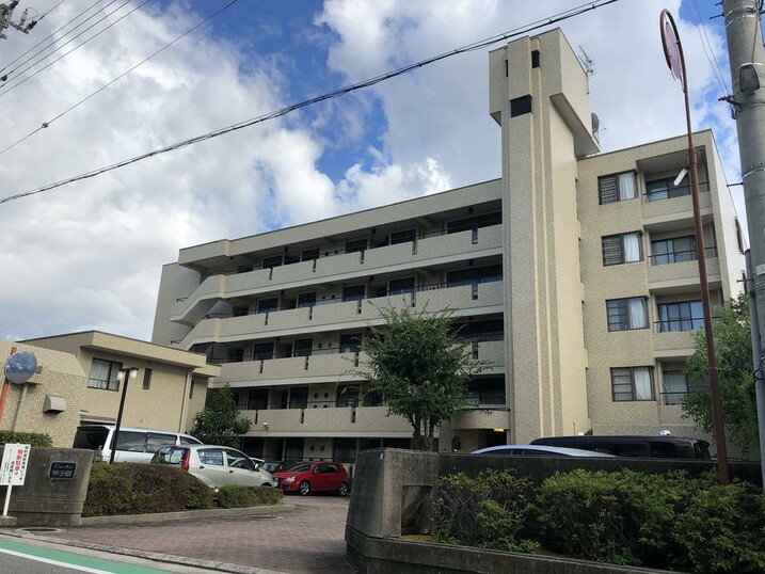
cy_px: 287
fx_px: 619
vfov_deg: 49.8
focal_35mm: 28
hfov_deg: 63.4
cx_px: 382
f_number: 1.8
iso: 20
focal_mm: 3.99
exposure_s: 1/1473
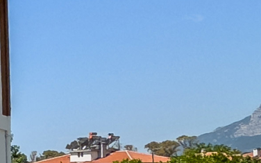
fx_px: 718
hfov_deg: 12.0
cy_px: 30
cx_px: -489
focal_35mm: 101
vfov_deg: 12.9
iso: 50
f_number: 2.2
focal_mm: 2.22
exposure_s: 1/1900
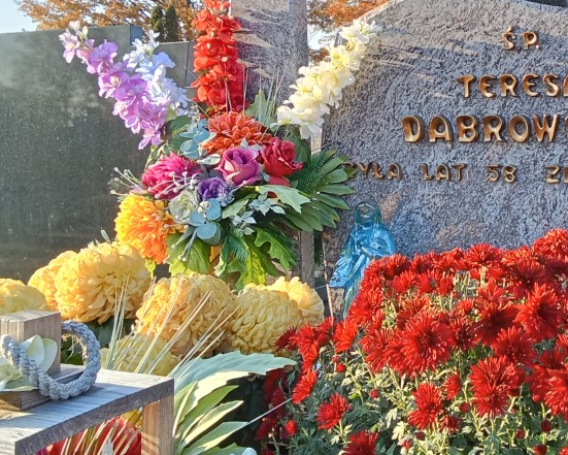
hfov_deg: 36.7
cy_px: 109
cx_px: 456
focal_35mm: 49
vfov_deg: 30.3
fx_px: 824
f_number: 2
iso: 100
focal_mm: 2.79
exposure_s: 1/166
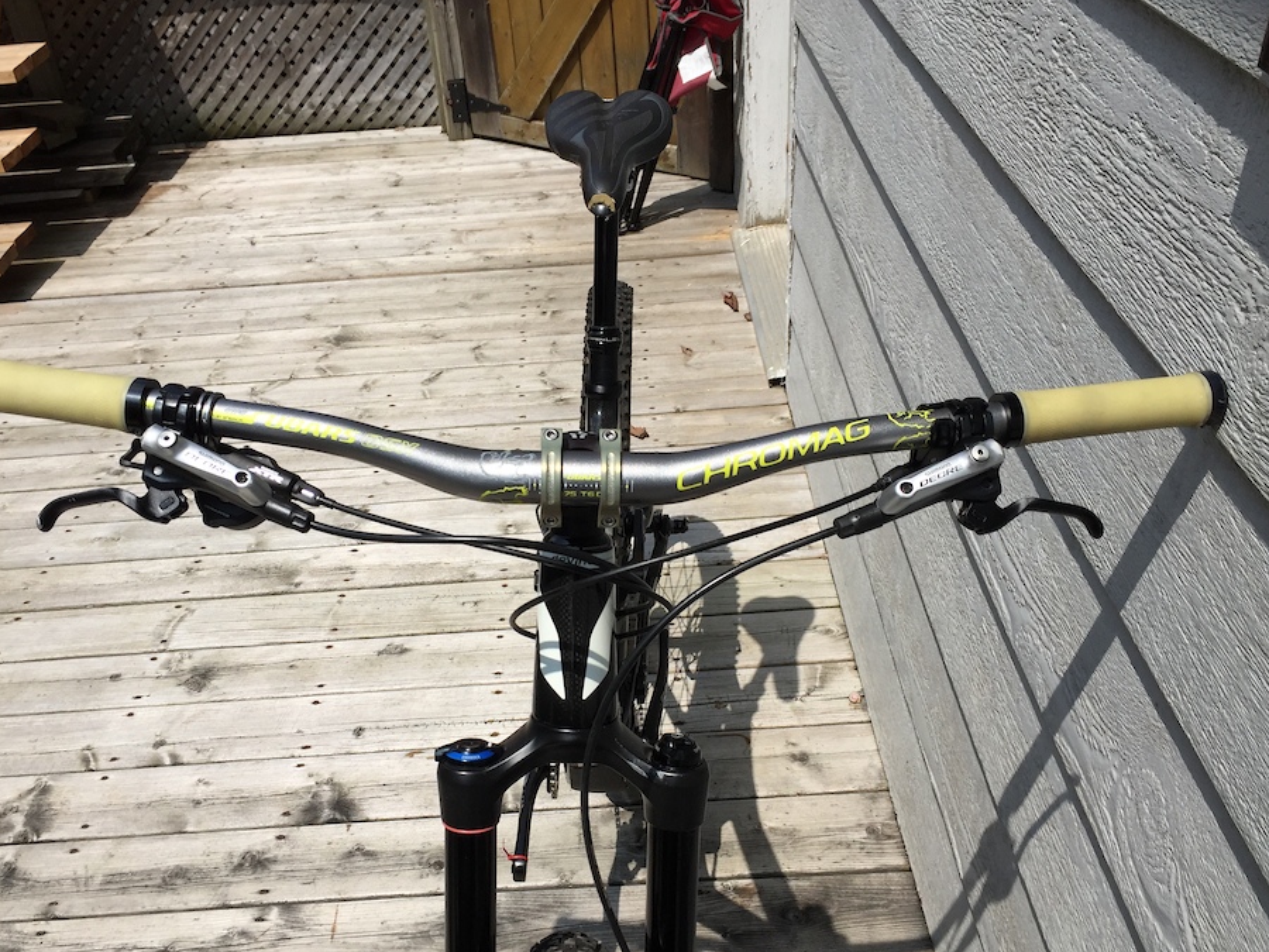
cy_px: 533
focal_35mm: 33
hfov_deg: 55.3
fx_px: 1210
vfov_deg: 42.9
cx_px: 598
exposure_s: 1/3049
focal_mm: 4.15
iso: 32
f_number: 2.2
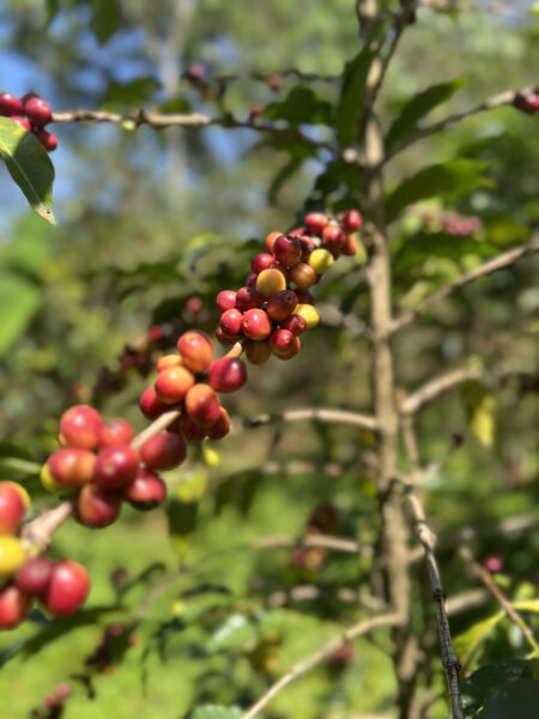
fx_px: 540
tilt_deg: -3.4
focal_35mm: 26
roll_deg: -0.4
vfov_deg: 67.3
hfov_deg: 53.1
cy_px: 360
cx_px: 270
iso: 50
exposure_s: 1/1295
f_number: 1.5
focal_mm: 5.7
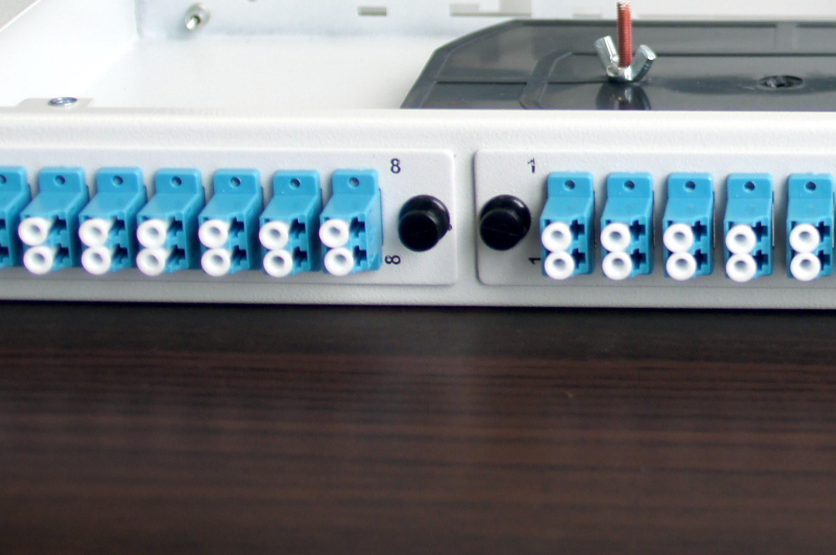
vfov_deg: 13.2
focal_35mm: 102
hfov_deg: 19.5
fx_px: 2366
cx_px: 805
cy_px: 6
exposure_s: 1/50
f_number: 4
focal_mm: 24
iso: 100
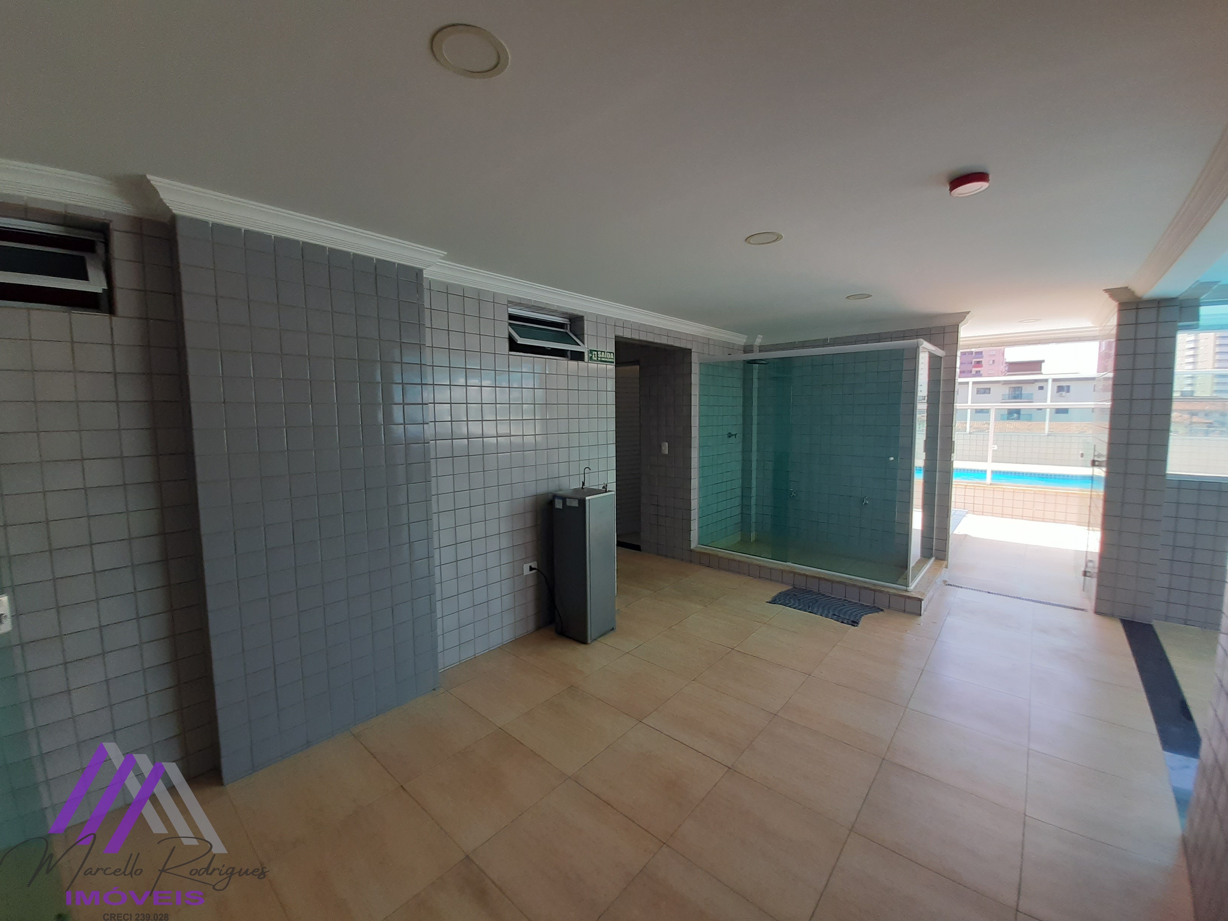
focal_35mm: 13
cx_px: 614
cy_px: 460
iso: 50
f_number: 2.2
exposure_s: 1/120
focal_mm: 1.42
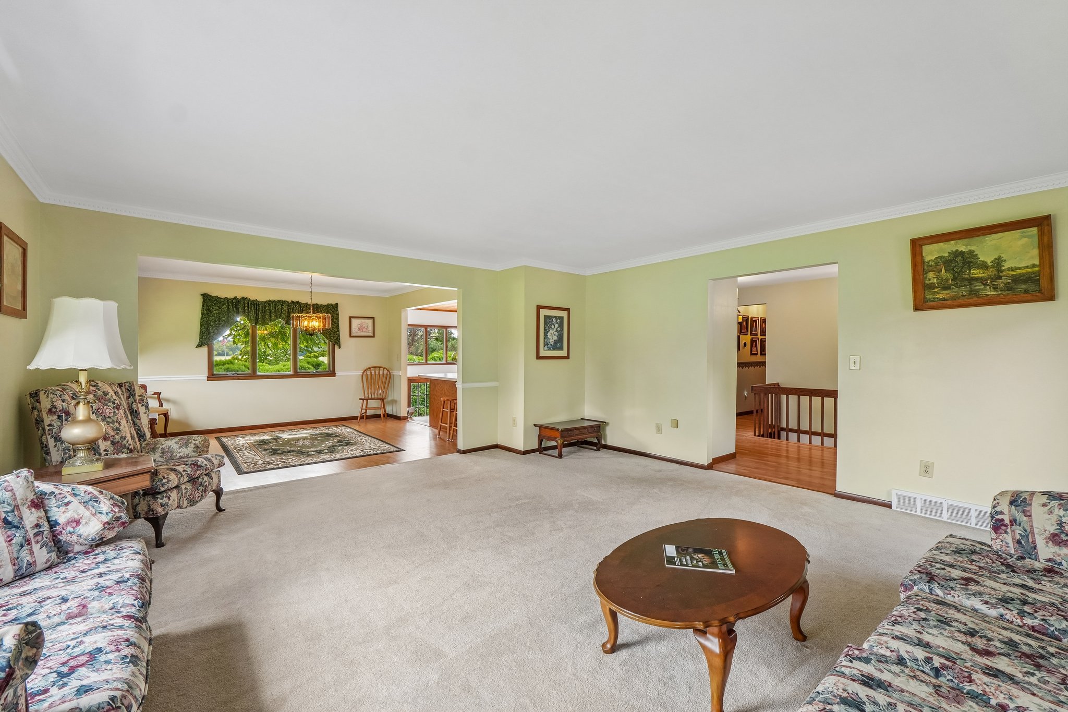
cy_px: 356
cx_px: 534
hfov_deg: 100.4
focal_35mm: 15
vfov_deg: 77.3
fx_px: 445
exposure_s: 1/20
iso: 400
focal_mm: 10
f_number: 8
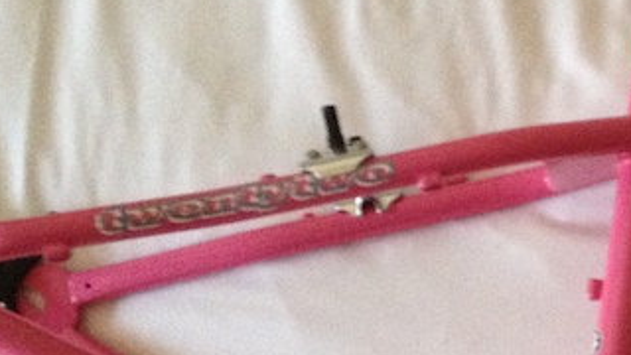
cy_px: 339
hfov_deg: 16.9
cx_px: 736
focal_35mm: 122
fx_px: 2041
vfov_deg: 9.9
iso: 320
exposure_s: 1/20
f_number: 2.4
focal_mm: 4.28
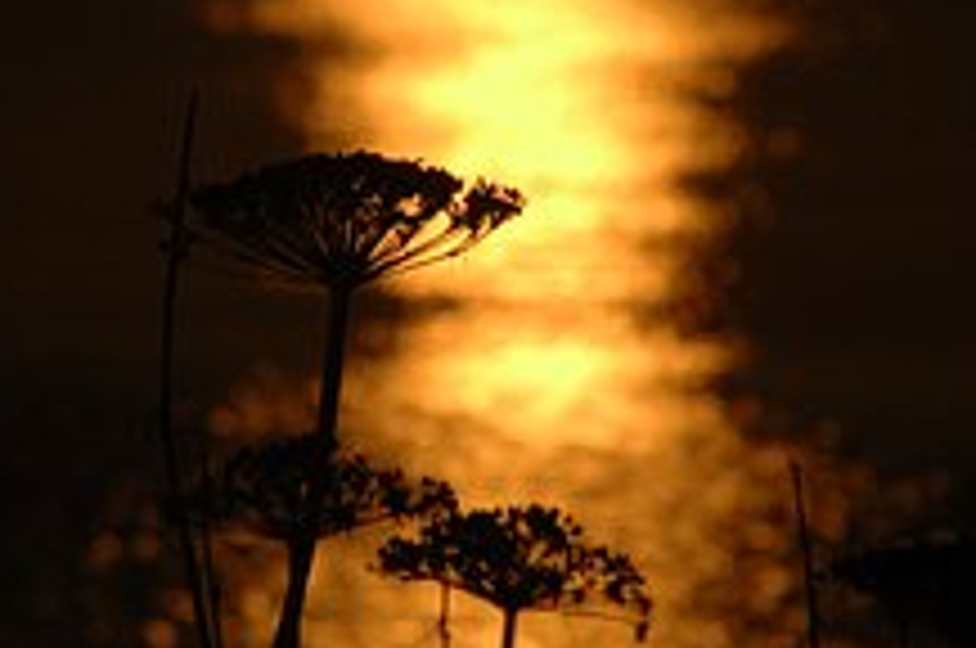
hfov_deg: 1.9
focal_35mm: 1062
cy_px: 234
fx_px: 28749
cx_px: 301
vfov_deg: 1.3
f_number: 14
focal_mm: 300
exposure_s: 1/8000
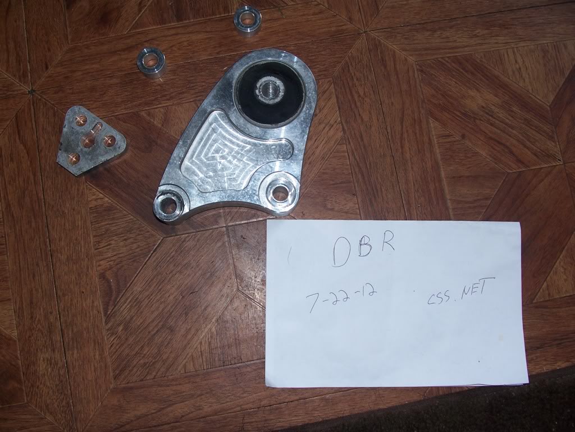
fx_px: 581
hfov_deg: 52.6
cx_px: 288
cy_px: 216
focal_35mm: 35
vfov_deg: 40.7
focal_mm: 6
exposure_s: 1/60
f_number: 2.8
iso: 80
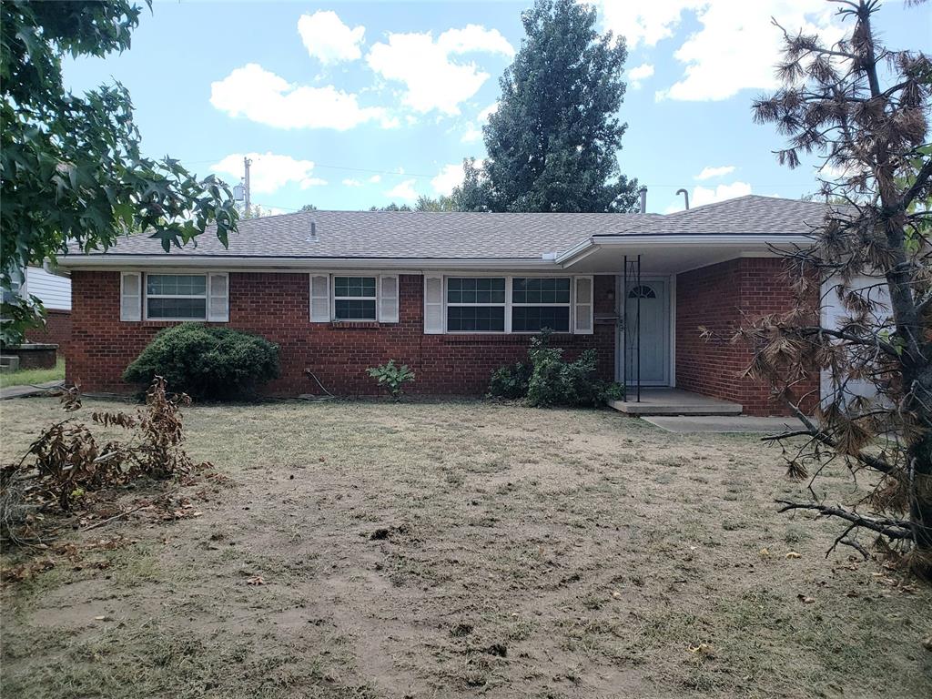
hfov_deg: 67.3
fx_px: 700
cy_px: 350
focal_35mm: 26
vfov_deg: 53.1
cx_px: 466
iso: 50
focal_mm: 4.3
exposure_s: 1/1182
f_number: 2.4
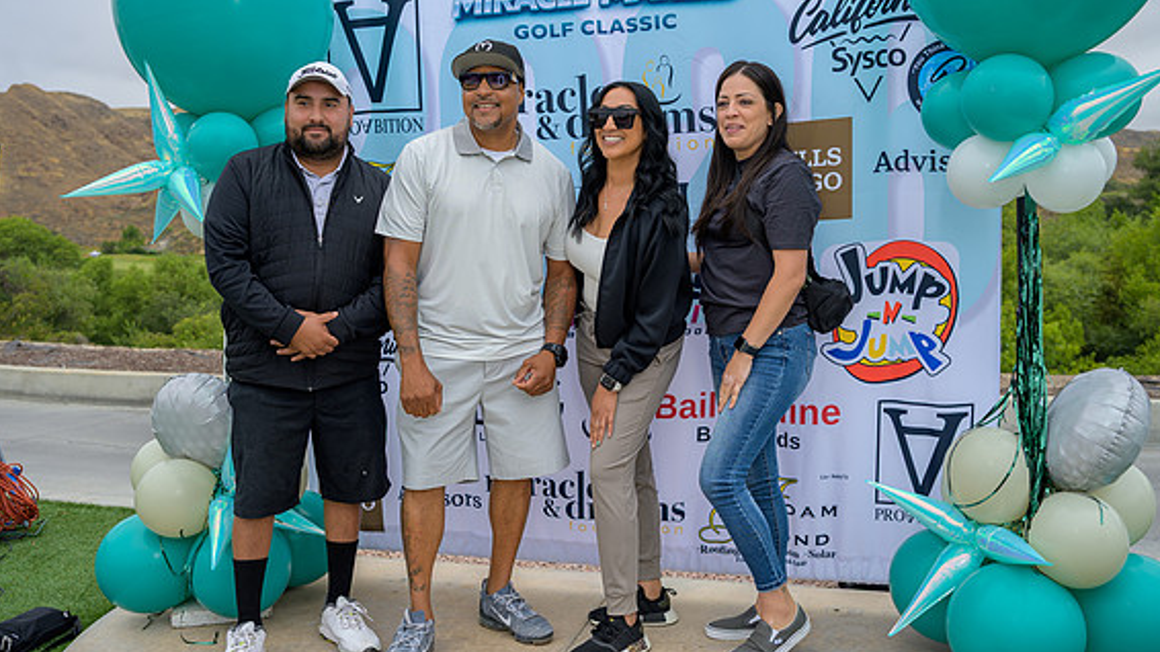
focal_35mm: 36
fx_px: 1107
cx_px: 574
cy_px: 280
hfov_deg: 55.3
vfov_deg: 32.8
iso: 125
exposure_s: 1/200
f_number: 4
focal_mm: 33.5
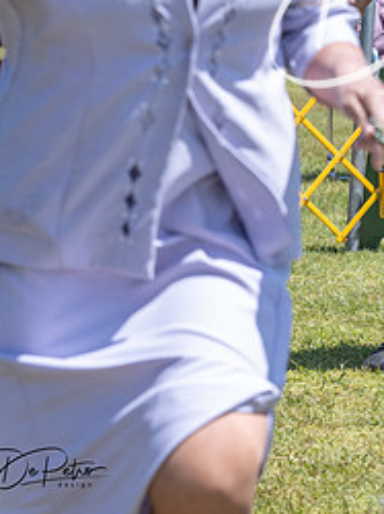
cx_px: 567
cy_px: 124
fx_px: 3408
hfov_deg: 6.4
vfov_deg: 8.6
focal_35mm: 230
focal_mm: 103
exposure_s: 1/1600
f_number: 7.1
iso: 800
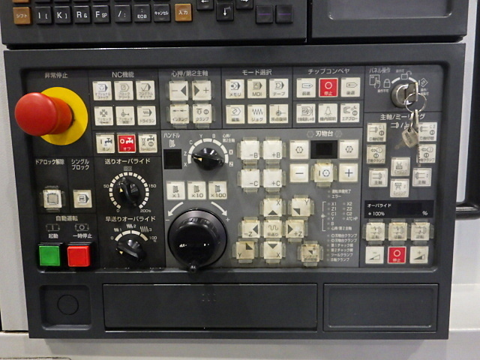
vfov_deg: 49.7
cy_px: 180
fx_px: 388
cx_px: 240
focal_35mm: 28
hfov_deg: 63.4
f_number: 3.5
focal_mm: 5
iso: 1250
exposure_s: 1/45
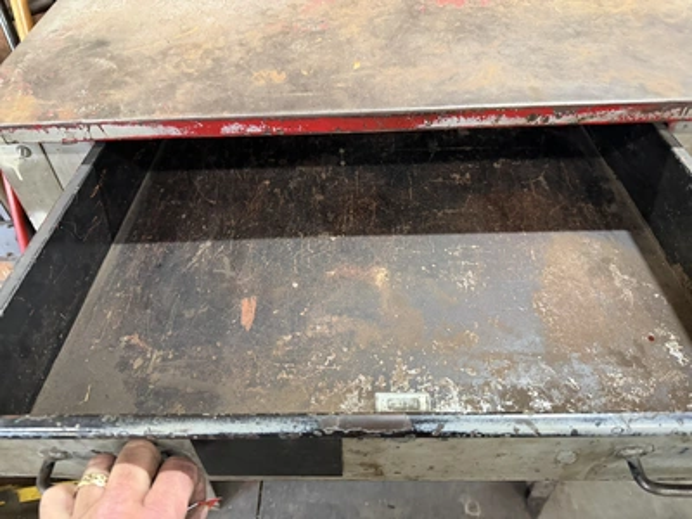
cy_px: 260
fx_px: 480
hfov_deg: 71.6
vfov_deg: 56.8
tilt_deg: -41.5
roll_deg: +1.4
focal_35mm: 24
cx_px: 346
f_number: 1.78
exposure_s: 1/60
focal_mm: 6.76
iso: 640
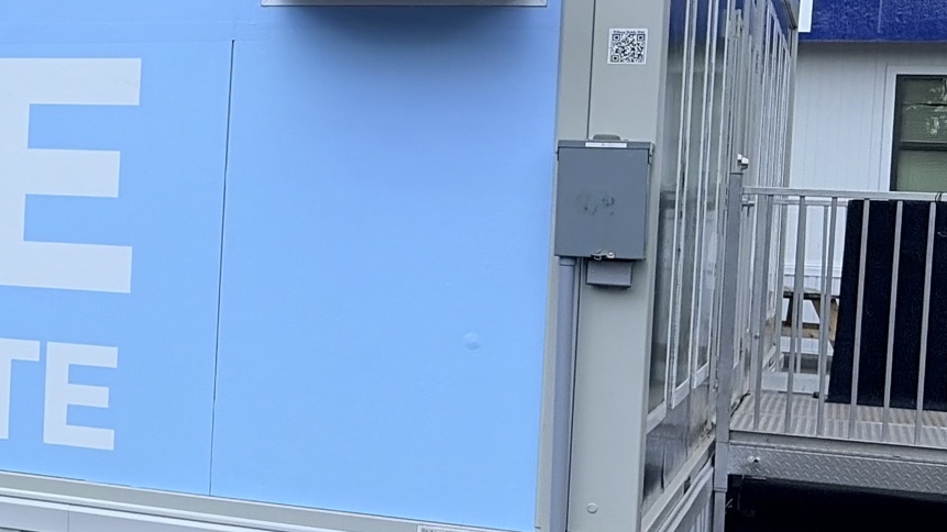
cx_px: -229
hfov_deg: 24.1
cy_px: 226
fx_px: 1983
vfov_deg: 15.3
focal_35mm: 79
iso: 50
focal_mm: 5.96
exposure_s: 1/3279
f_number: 1.6
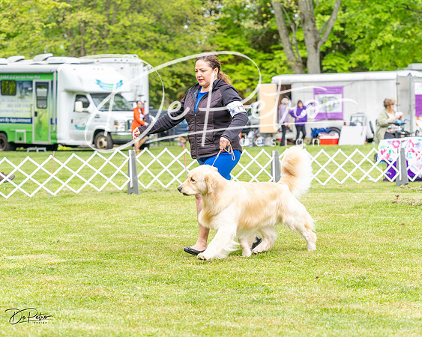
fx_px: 1392
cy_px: 168
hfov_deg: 17.2
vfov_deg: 13.8
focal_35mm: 111
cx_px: 211
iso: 400
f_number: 4.5
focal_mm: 99
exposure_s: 1/640
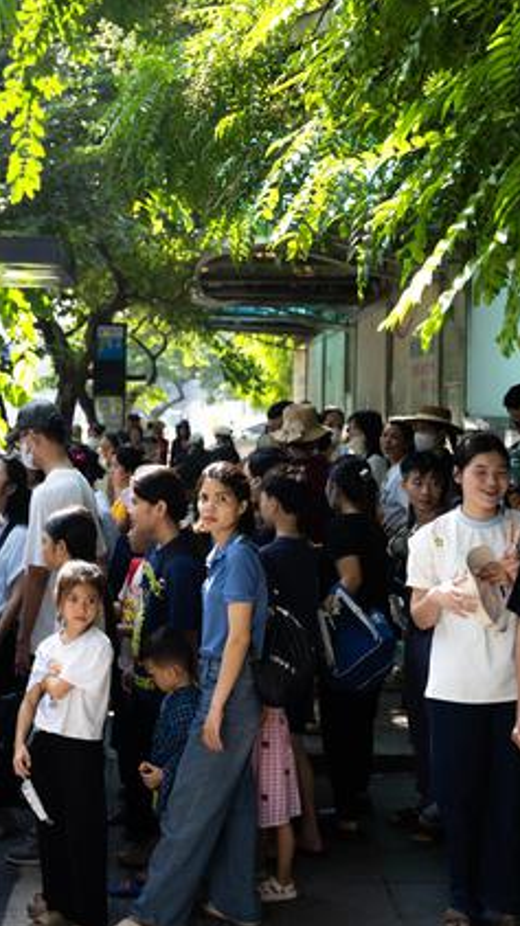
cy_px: 466
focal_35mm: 62
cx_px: 103
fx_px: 1522
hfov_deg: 19.2
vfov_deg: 33.8
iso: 200
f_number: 3.2
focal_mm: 39
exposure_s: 1/400
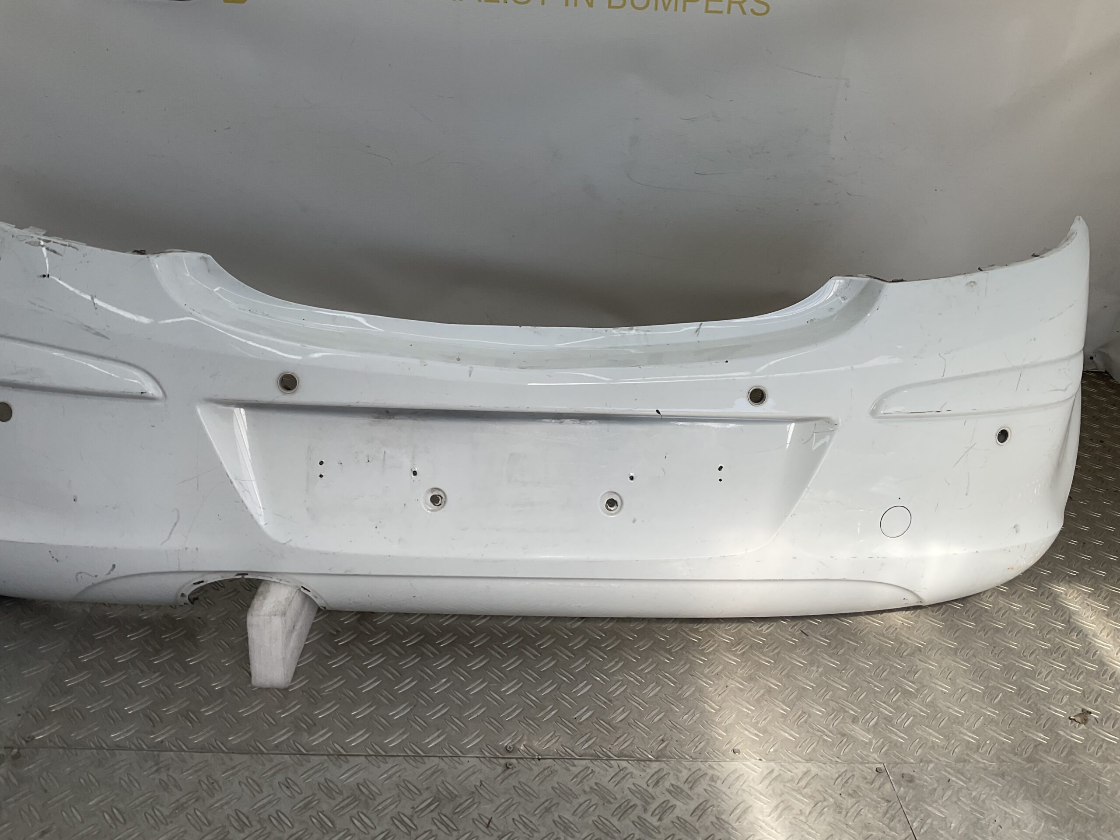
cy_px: 420
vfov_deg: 48.2
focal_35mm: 29
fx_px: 938
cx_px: 560
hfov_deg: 61.7
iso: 16
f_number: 1.8
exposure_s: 1/657
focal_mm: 3
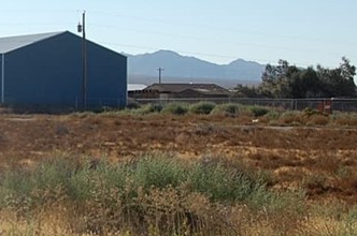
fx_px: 1168
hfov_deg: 16.4
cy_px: 112
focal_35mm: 118
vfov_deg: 11.6
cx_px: -115
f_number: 10
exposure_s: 1/400
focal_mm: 24
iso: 200
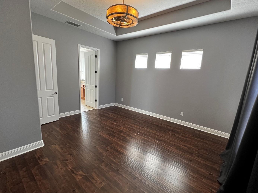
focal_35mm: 15
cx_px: 131
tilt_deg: -10.2
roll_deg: -3.3
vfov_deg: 81.7
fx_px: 112
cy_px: 96
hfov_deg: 98.2
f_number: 1.8
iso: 200
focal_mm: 1.57
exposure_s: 1/120
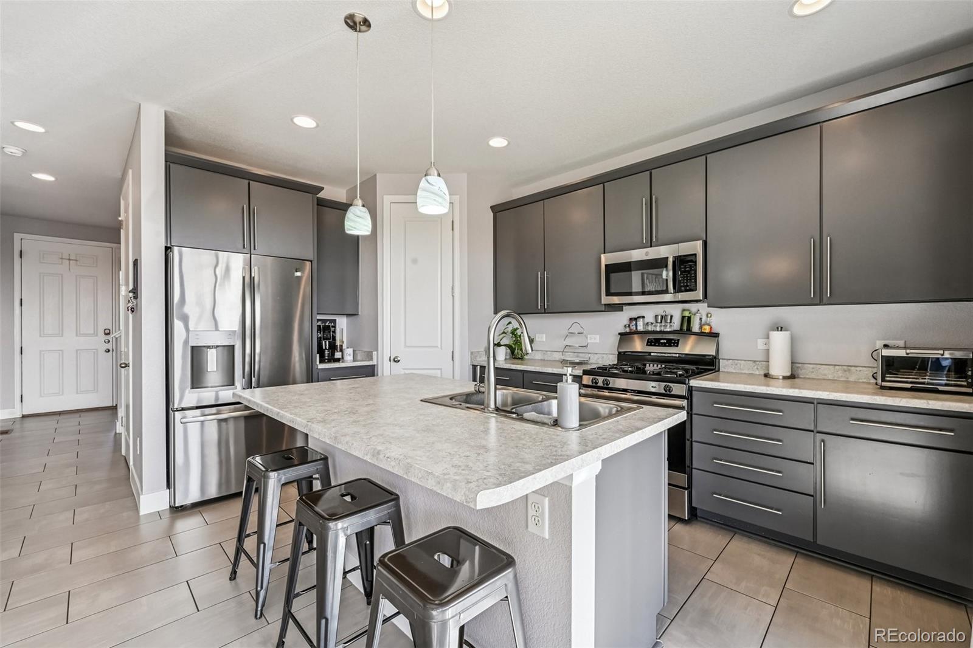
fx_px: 405
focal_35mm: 15
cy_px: 324
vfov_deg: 77.3
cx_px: 486
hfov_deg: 100.4
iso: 400
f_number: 10
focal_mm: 15
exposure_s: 1/30
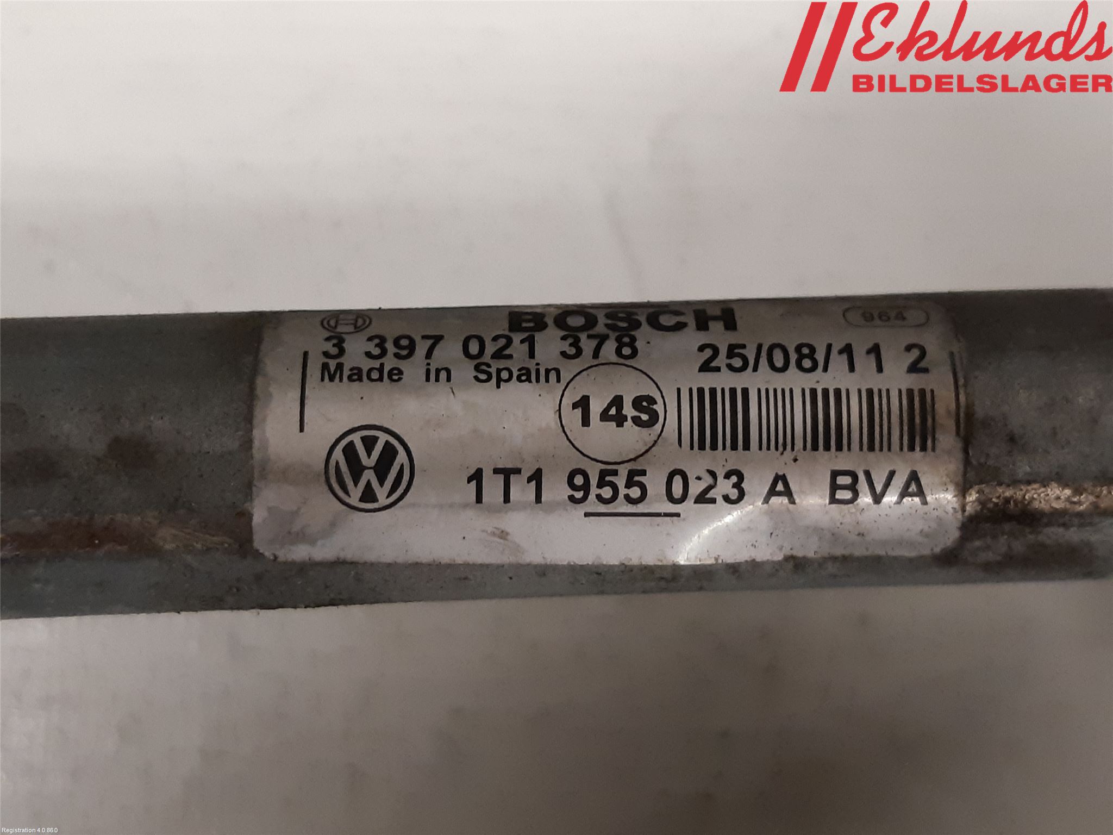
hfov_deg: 67.3
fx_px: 836
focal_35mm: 26
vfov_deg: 53.1
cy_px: 418
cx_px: 556
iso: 200
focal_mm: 3.93
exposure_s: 1/50
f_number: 1.7
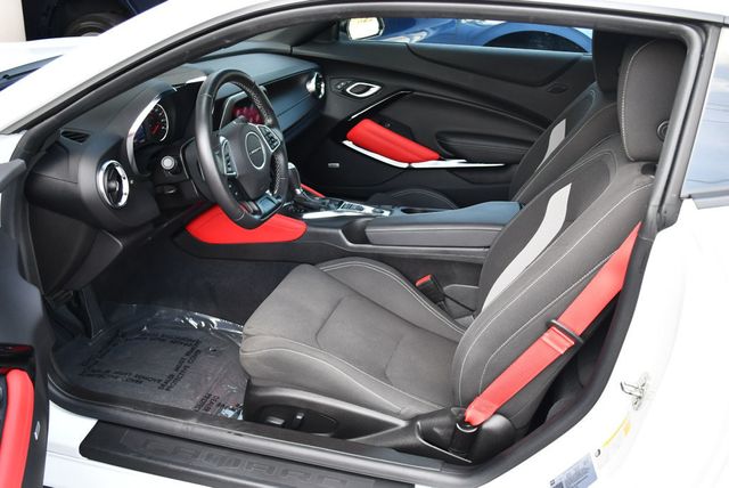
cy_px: 244
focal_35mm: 36
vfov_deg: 36.9
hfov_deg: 53.1
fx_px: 730
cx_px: 364
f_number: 3.5
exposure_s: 1/250
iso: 400
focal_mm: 18
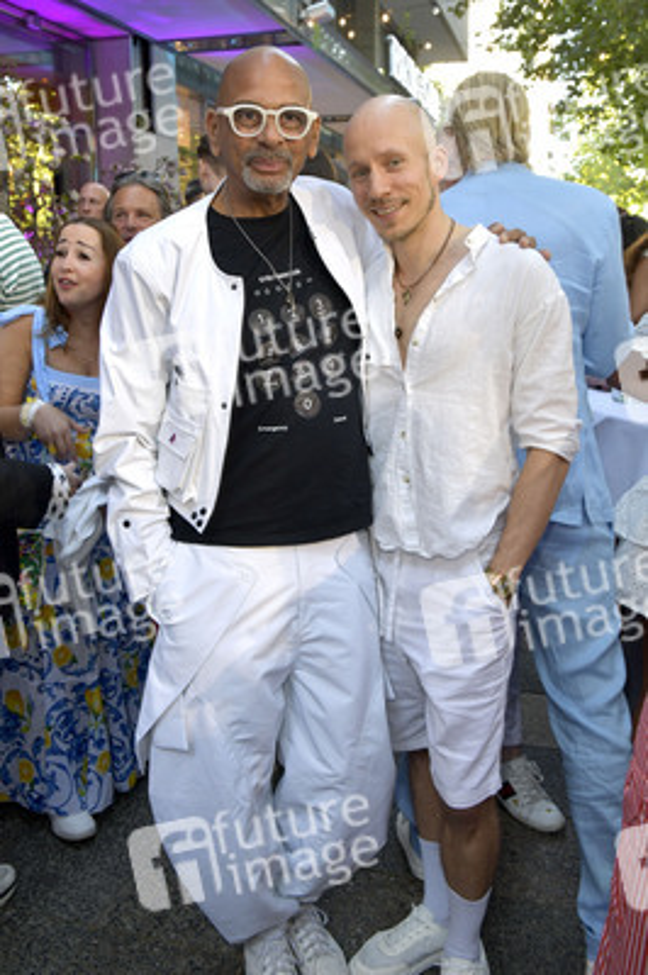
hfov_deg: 41.0
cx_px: 324
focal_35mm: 32
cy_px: 488
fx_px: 865
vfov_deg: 58.8
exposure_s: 1/125
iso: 800
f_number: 6.3
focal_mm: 32
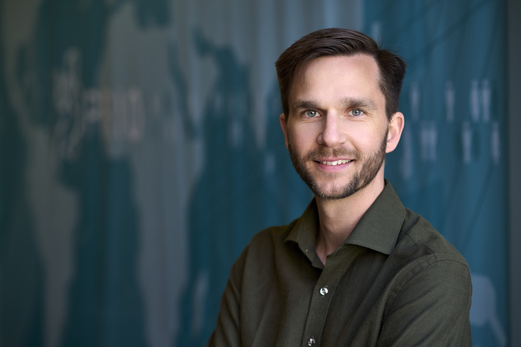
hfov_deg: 23.9
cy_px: 174
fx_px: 1230
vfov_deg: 16.1
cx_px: 260
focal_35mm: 85
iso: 200
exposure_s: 1/320
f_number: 2.5
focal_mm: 85
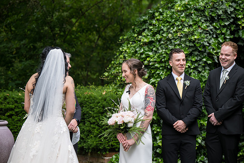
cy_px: 82
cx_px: 122
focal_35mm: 120
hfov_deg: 17.1
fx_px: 813
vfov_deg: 11.4
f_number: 4
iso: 500
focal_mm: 120
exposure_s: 1/400
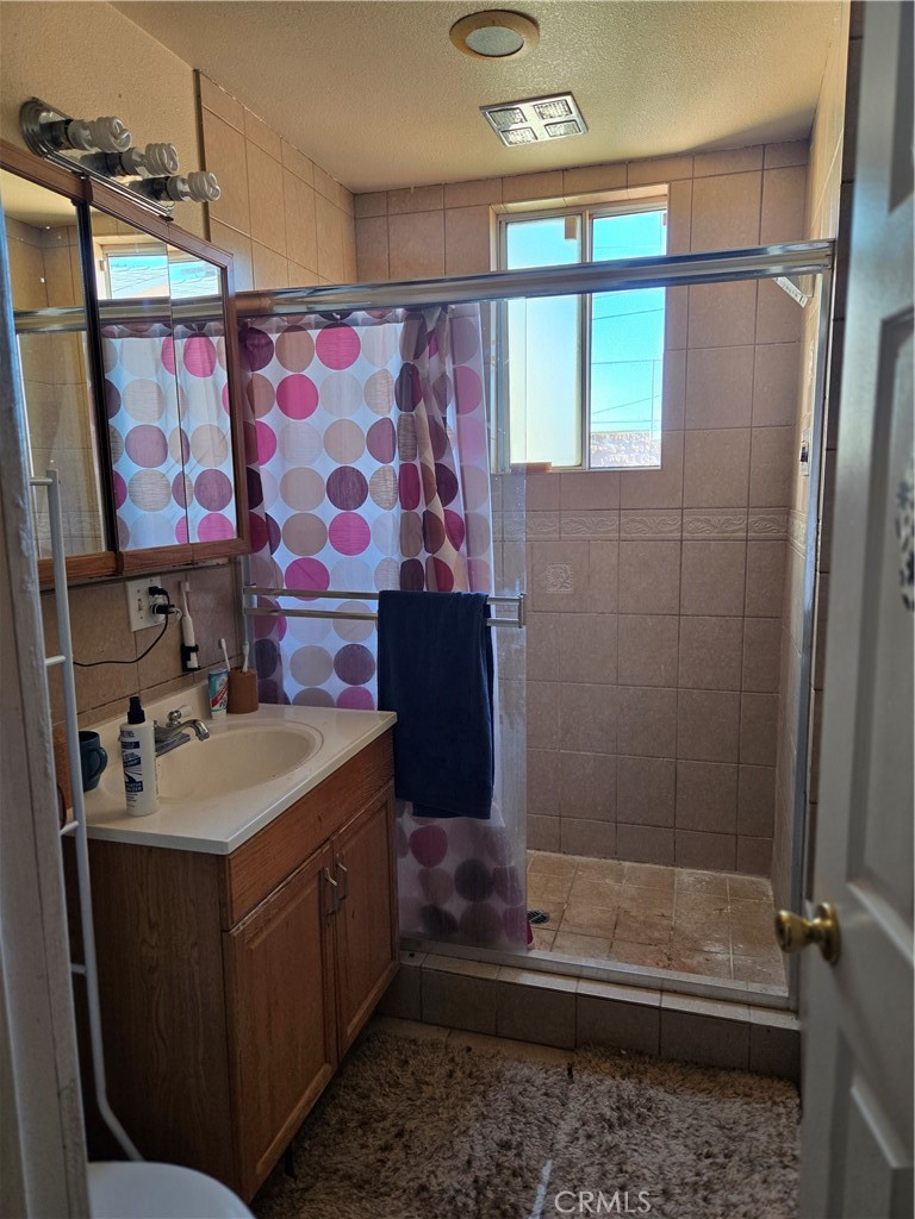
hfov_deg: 58.9
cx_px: 458
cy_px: 610
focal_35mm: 23
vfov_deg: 73.9
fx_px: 811
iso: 200
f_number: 1.8
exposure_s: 1/120
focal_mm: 5.4
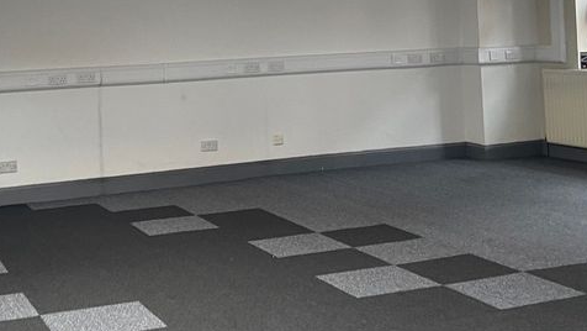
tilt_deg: +1.3
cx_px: 261
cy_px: -10
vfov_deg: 17.8
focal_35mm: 66
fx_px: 1028
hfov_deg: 31.9
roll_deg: +1.6
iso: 100
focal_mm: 4.25
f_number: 1.8
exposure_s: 1/50
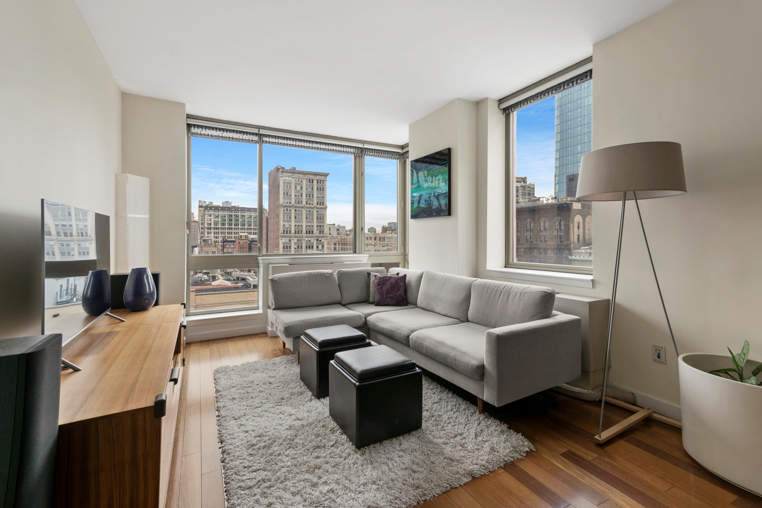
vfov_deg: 77.3
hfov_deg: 100.4
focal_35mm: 15
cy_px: 254
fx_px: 317
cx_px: 381
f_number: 8
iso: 100
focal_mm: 10
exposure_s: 1/20
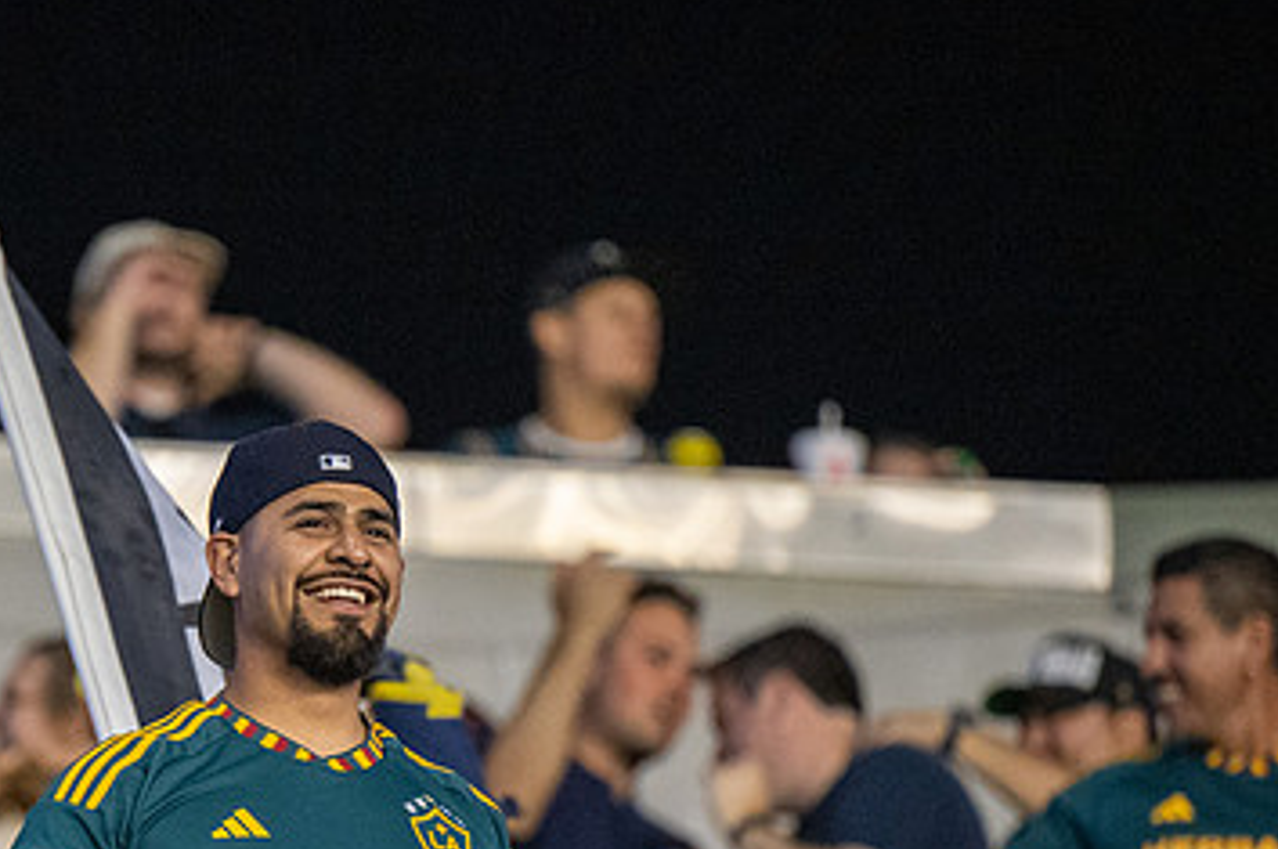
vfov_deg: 2.8
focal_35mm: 492
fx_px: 17442
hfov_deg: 4.2
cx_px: 303
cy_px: 672
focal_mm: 200
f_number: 2.8
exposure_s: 1/200
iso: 4000
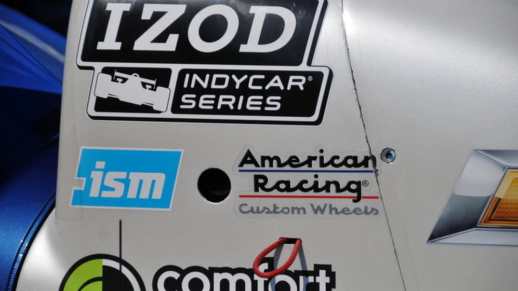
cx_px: 259
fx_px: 2596
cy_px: 143
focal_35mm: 189
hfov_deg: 11.4
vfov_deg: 6.4
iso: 450
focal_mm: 120
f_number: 5.3
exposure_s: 1/8000
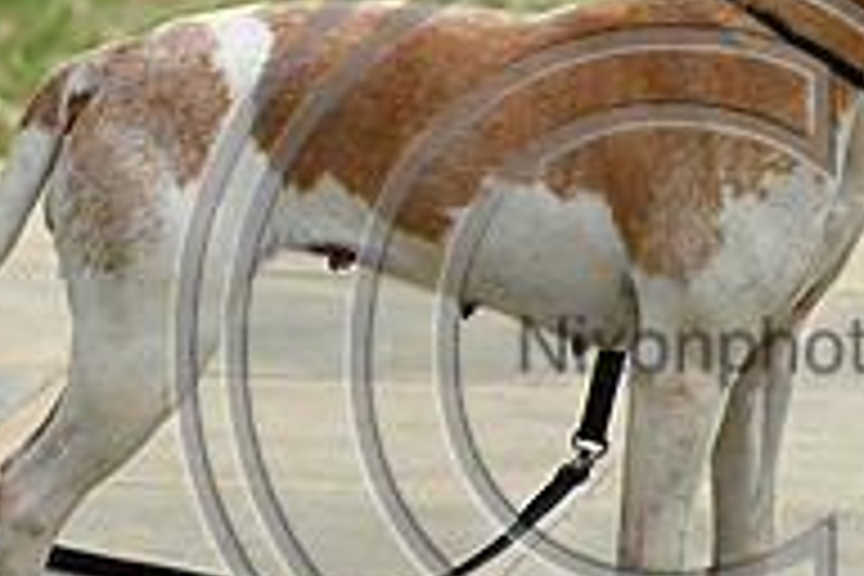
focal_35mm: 452
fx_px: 10847
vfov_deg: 3.0
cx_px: 585
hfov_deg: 4.6
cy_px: 286
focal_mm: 150
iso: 125
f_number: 4.5
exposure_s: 1/1000
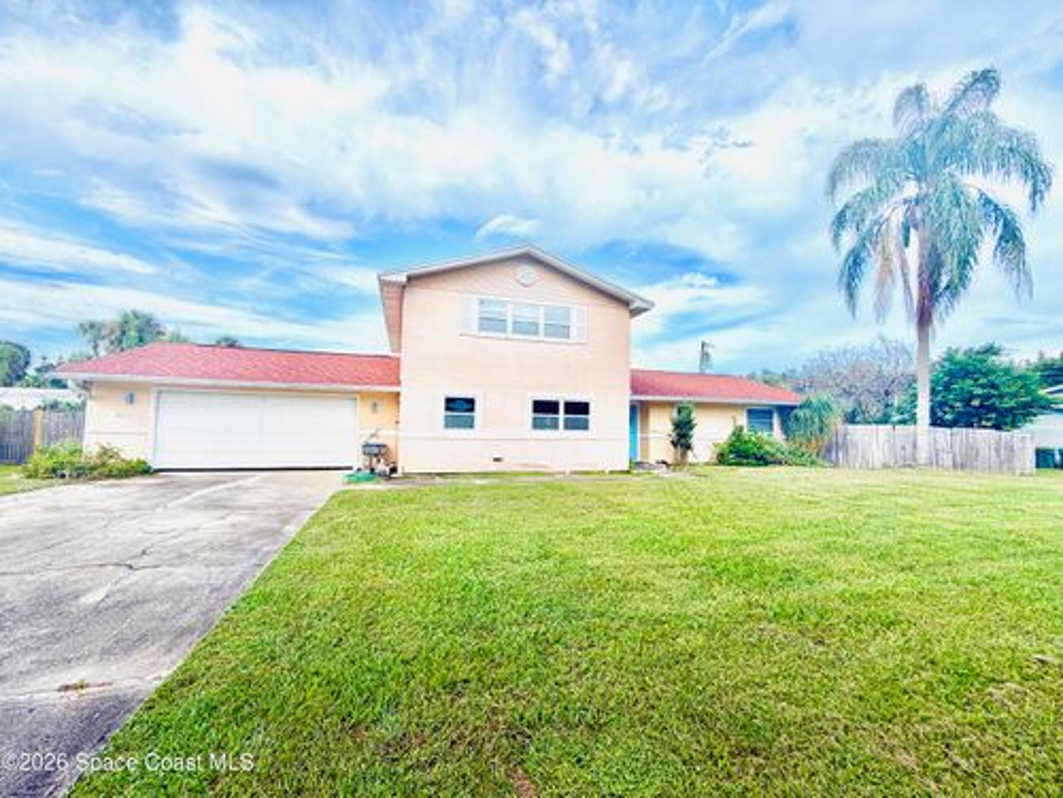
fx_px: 430
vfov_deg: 85.7
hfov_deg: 102.1
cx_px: 532
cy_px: 399
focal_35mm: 14
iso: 20
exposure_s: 1/914
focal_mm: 2.22
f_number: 2.2
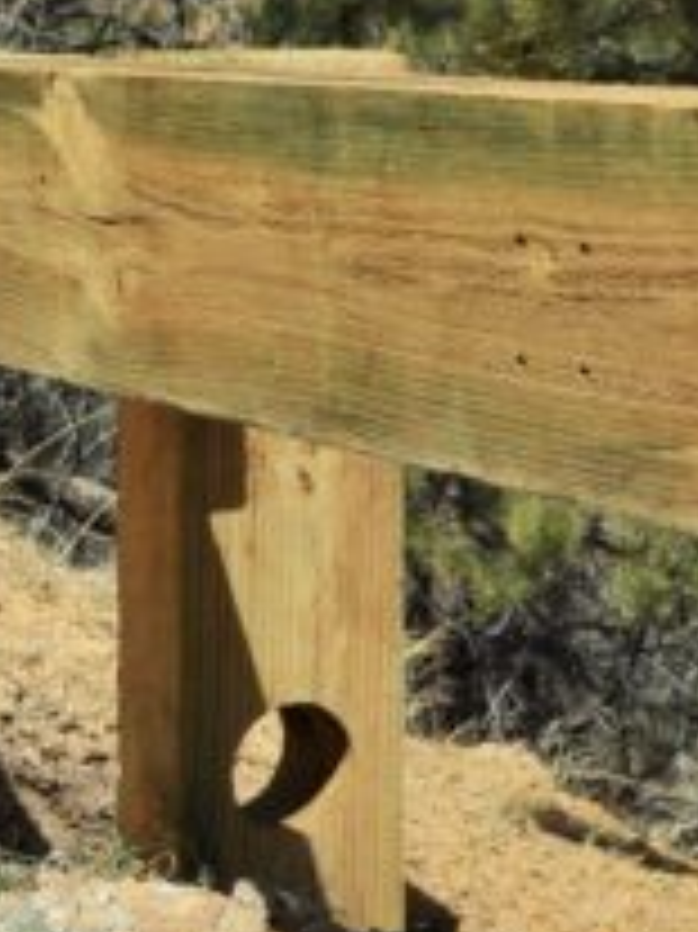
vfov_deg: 14.1
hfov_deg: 10.6
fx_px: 3741
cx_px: 23
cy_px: 205
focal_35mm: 139
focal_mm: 26
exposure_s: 1/250
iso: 100
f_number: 8
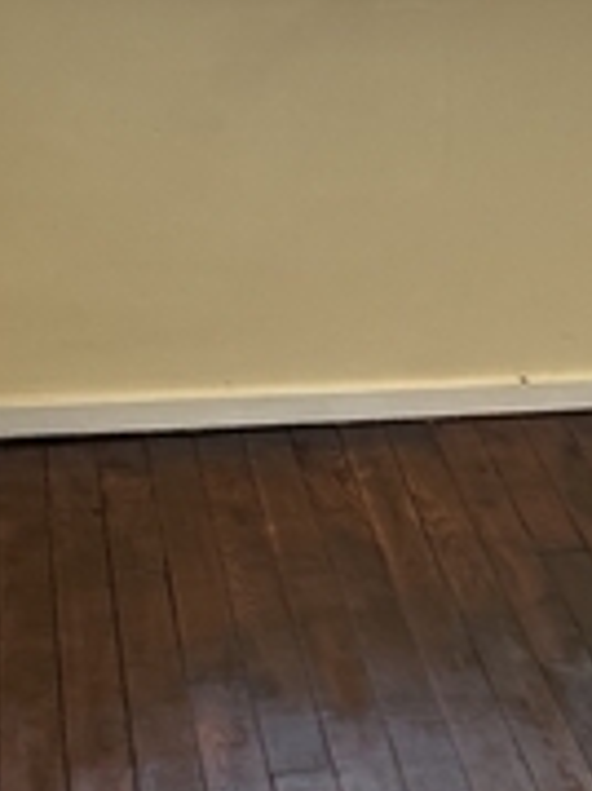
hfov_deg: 14.9
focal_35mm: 97
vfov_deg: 20.2
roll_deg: -2.0
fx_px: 2214
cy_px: 484
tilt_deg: -23.0
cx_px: 610
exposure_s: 1/120
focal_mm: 5.7
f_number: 1.5
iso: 100
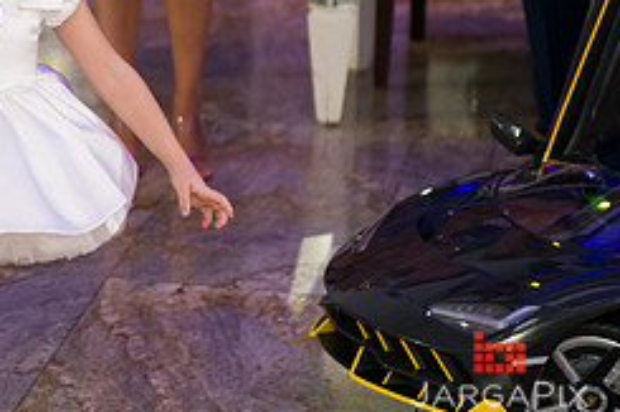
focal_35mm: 166
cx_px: -81
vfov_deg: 8.2
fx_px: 2857
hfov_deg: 12.2
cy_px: -27
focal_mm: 70
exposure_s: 1/125
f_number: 3.2
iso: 1600
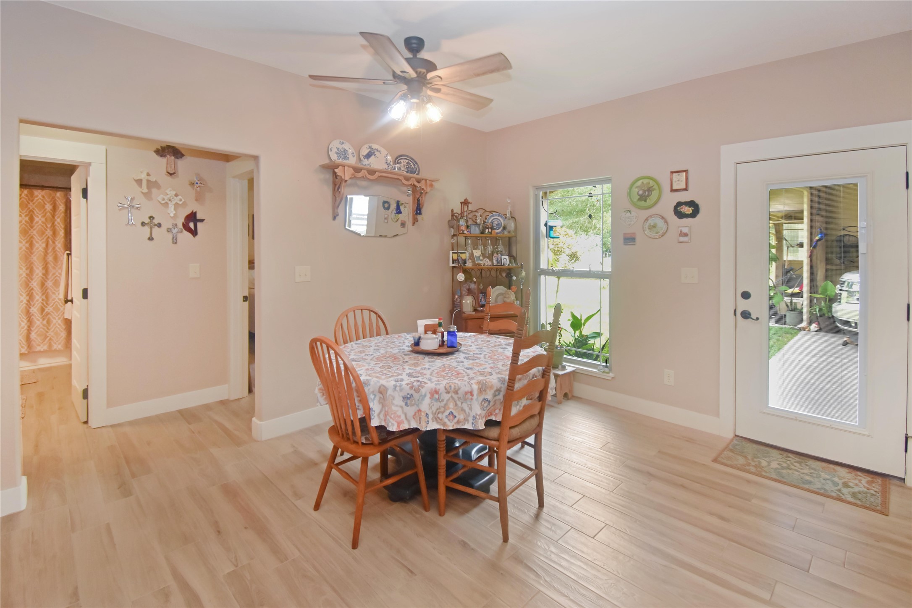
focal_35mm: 15
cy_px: 304
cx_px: 456
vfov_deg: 77.3
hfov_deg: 100.4
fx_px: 380
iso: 800
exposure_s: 1/125
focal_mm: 10
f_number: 4.5
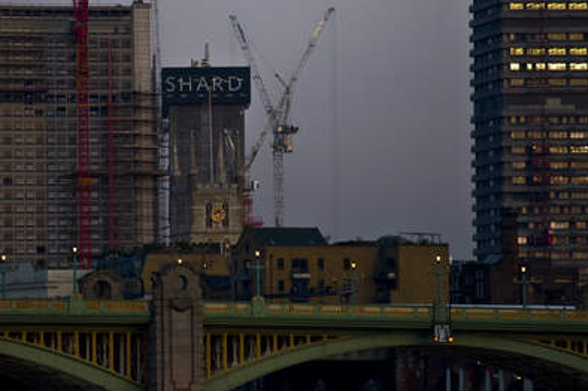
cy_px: 159
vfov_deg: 5.4
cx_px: 263
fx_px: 4175
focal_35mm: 256
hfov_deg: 8.1
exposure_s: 1/80
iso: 640
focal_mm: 105
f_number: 5.6
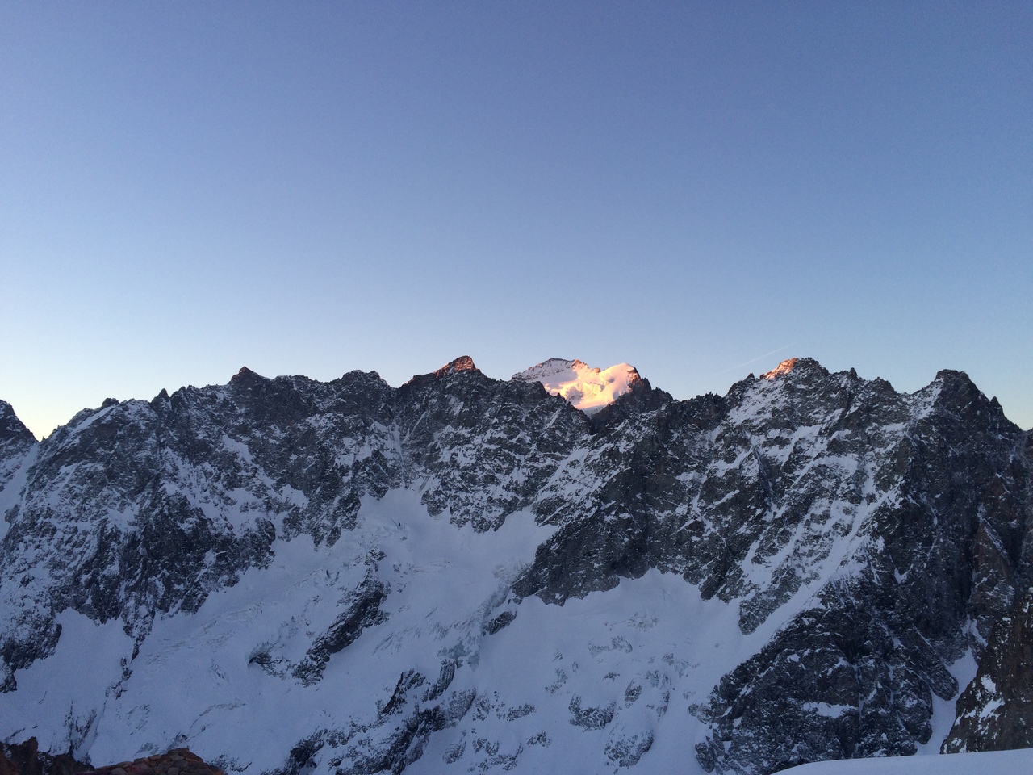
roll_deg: -0.6
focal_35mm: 29
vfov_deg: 48.2
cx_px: 516
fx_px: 865
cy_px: 388
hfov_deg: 61.7
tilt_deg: +6.8
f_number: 2.2
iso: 32
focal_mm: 4.15
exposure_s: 1/161
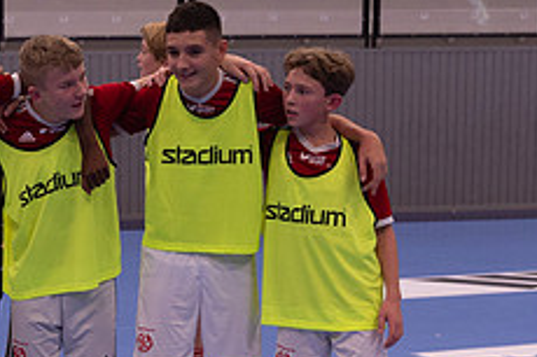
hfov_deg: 17.4
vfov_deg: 11.9
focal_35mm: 114
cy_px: 317
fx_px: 1699
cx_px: -33
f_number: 3.2
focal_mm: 44
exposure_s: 1/320
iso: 2000
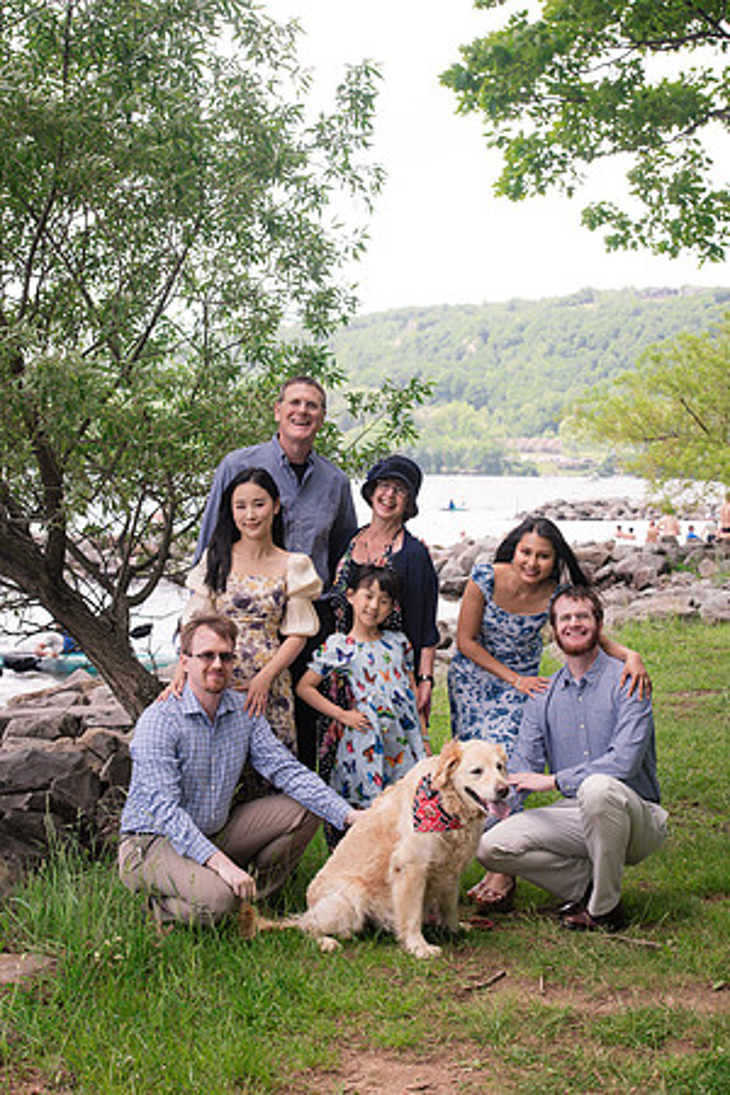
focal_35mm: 70
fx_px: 2129
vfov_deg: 28.8
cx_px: 365
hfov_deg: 19.5
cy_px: 548
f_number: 7.1
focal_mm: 70
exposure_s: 1/400
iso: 400
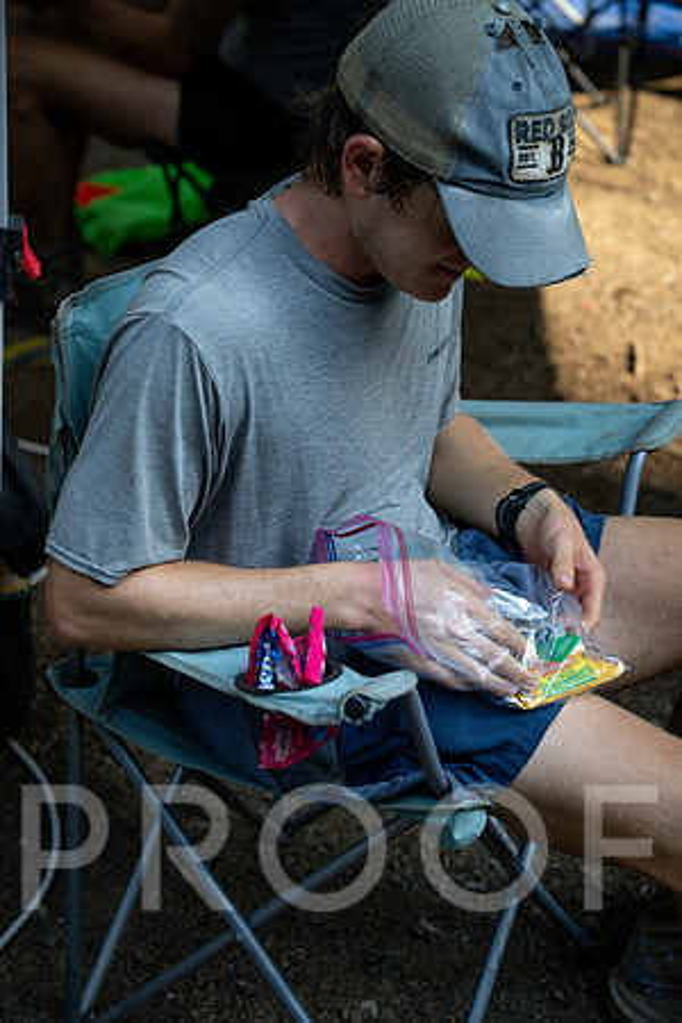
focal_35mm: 70
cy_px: 512
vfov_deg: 28.8
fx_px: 1989
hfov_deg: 19.5
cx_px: 341
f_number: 4
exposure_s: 1/2500
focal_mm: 70
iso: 1250
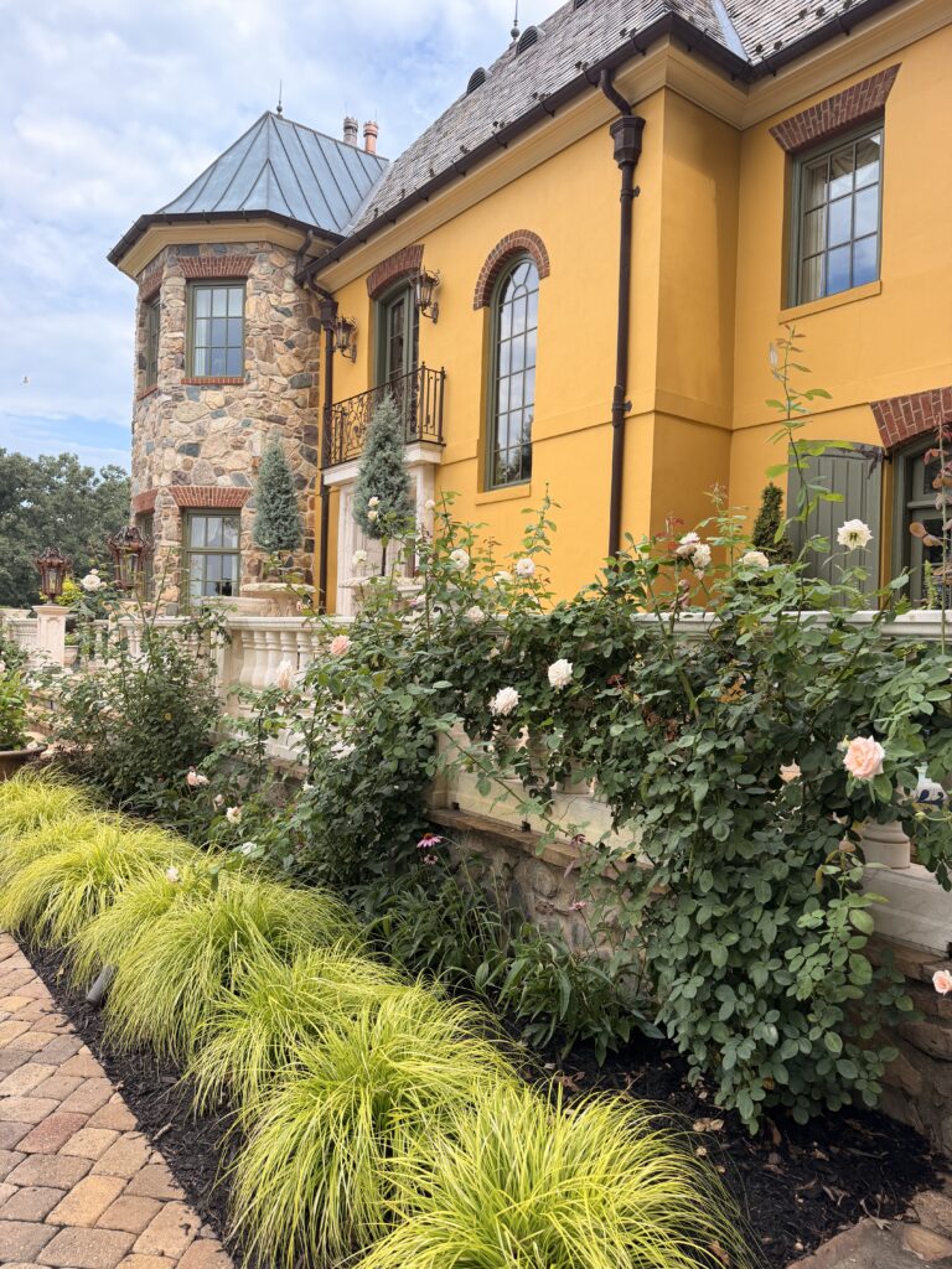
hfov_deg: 56.8
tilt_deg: -0.2
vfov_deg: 71.6
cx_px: 476
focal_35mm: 24
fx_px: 880
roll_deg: -1.5
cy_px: 634
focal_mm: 6.76
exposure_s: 1/1770
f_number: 1.78
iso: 100
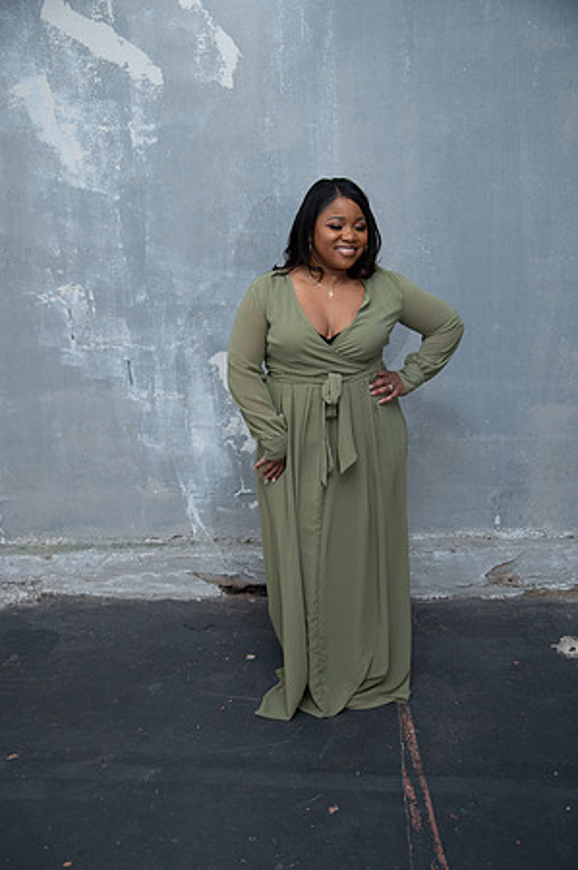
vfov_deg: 50.7
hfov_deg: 35.0
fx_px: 917
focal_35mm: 38
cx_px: 289
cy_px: 435
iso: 320
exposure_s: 1/200
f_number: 4
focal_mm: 38
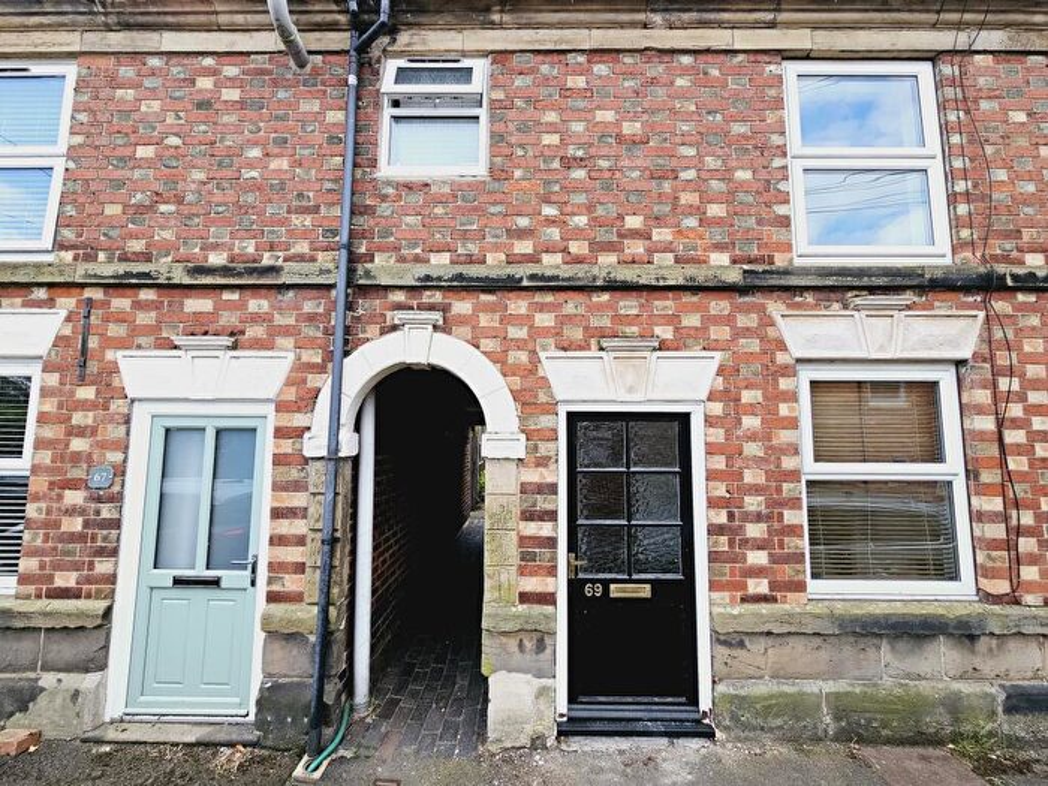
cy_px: 393
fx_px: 394
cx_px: 524
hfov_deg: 106.2
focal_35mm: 13
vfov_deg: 89.9
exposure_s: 1/717
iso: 64
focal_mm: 2.2
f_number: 2.2
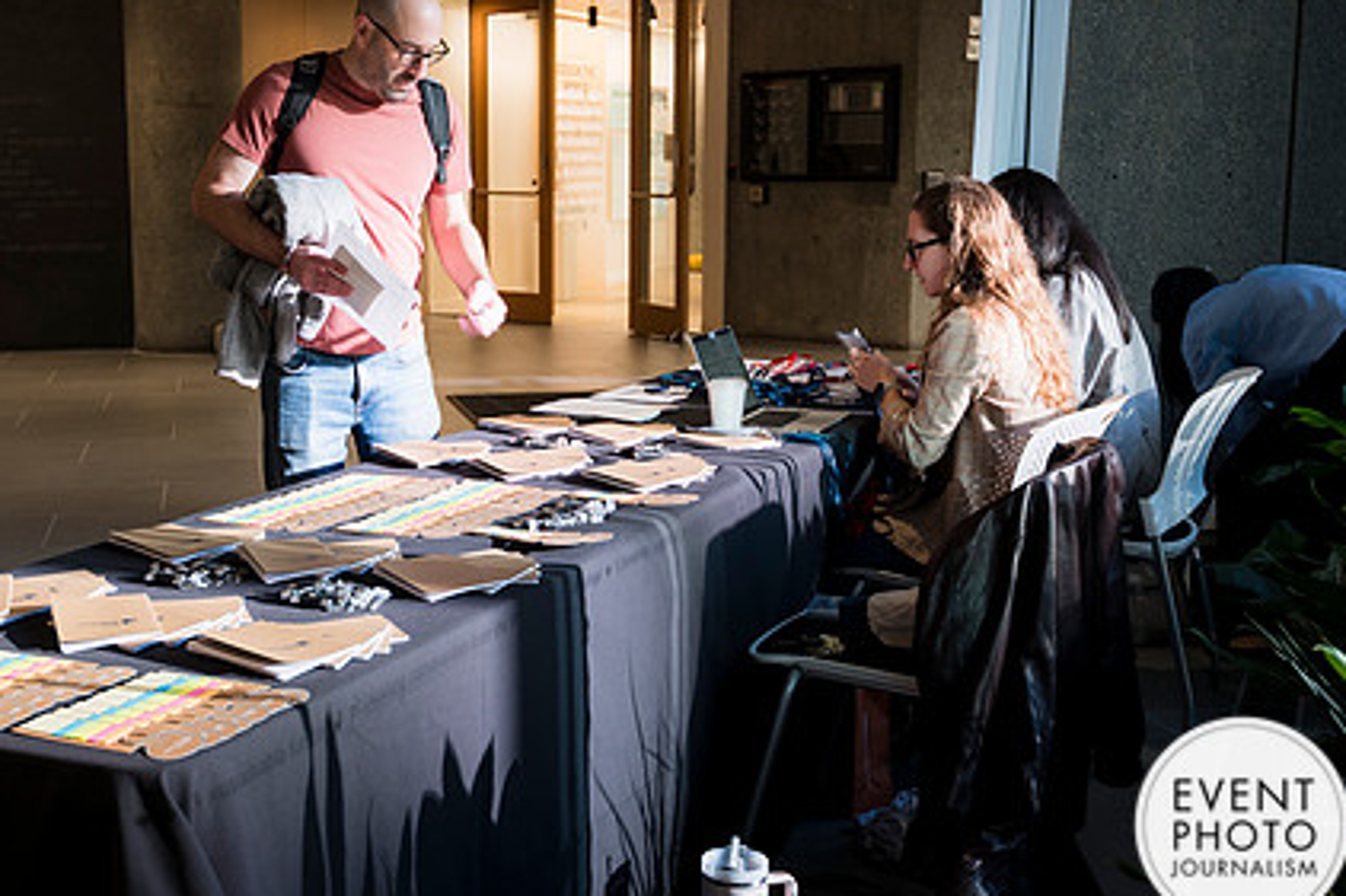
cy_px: 421
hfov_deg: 44.3
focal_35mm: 44
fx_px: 1644
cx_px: 533
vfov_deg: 30.5
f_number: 4
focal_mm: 32
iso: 220
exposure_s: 1/60
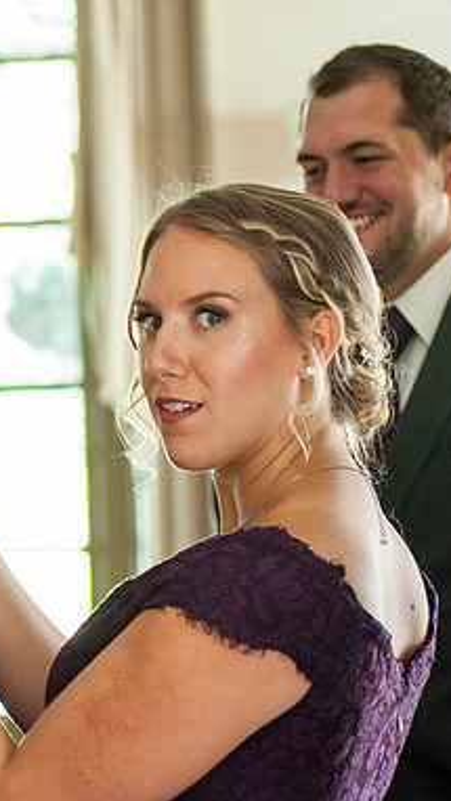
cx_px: -215
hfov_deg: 8.1
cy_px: 339
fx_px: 3124
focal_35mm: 147
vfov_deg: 14.6
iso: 1600
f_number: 3.2
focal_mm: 80
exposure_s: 1/160
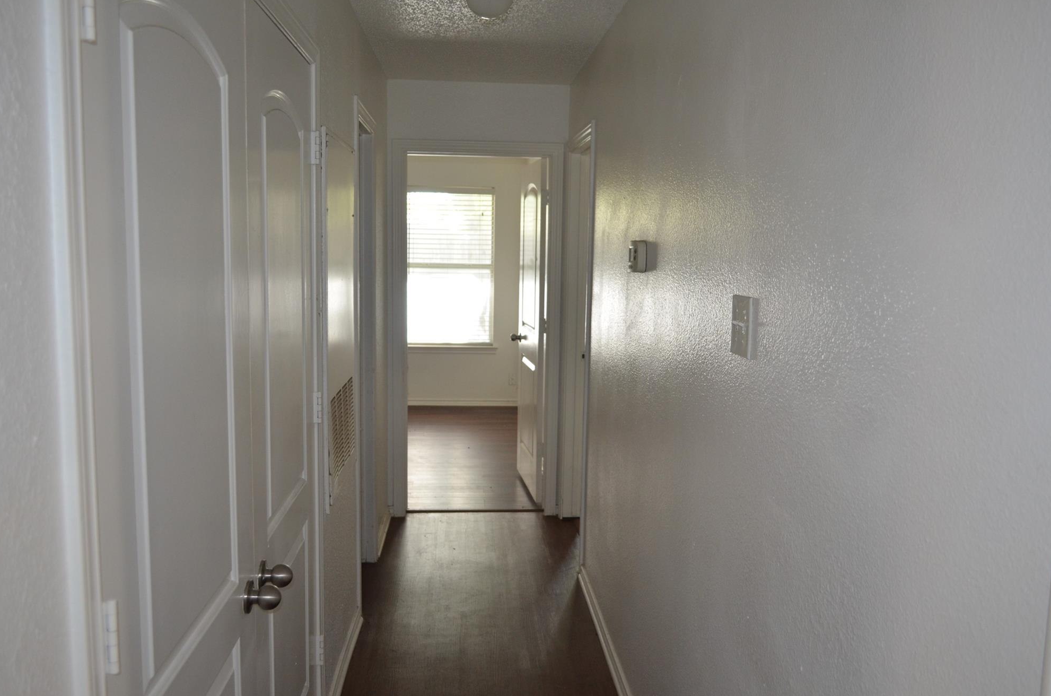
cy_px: 346
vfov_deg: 42.1
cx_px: 529
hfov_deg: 60.4
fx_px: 903
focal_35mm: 31
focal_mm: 20
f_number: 3.8
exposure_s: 1/60
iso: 560
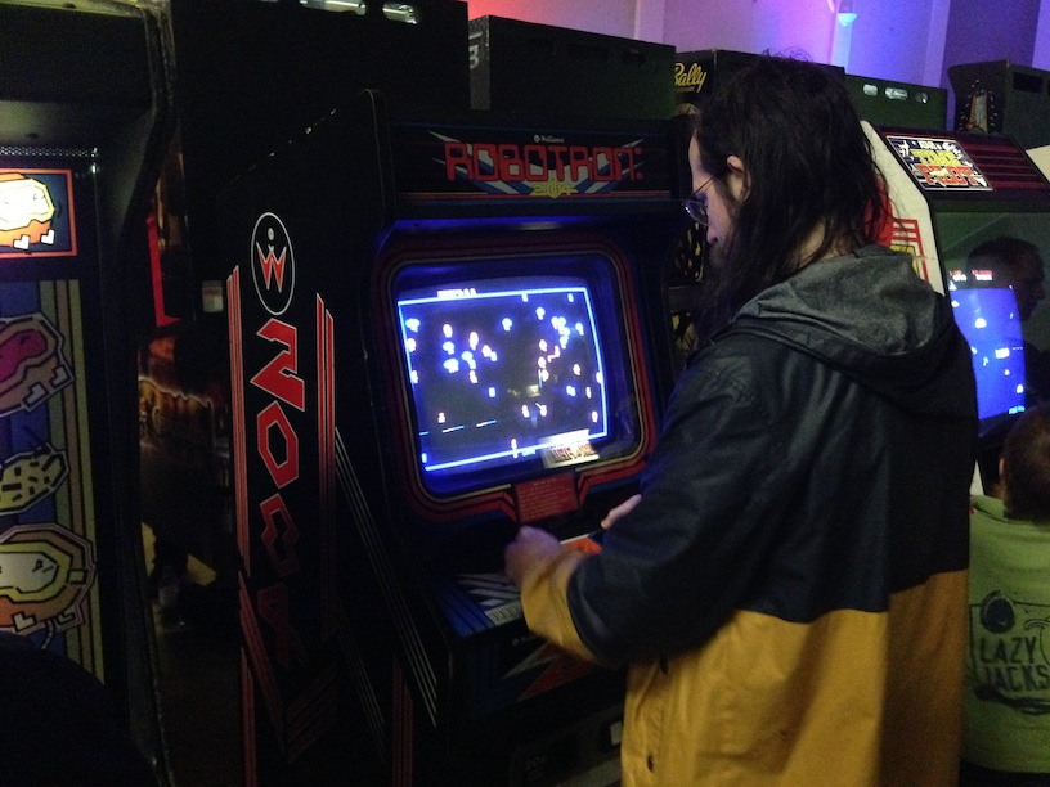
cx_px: 525
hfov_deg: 55.4
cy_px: 394
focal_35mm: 33
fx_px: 1001
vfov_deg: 42.9
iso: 800
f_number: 2.4
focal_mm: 4.12
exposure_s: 1/17
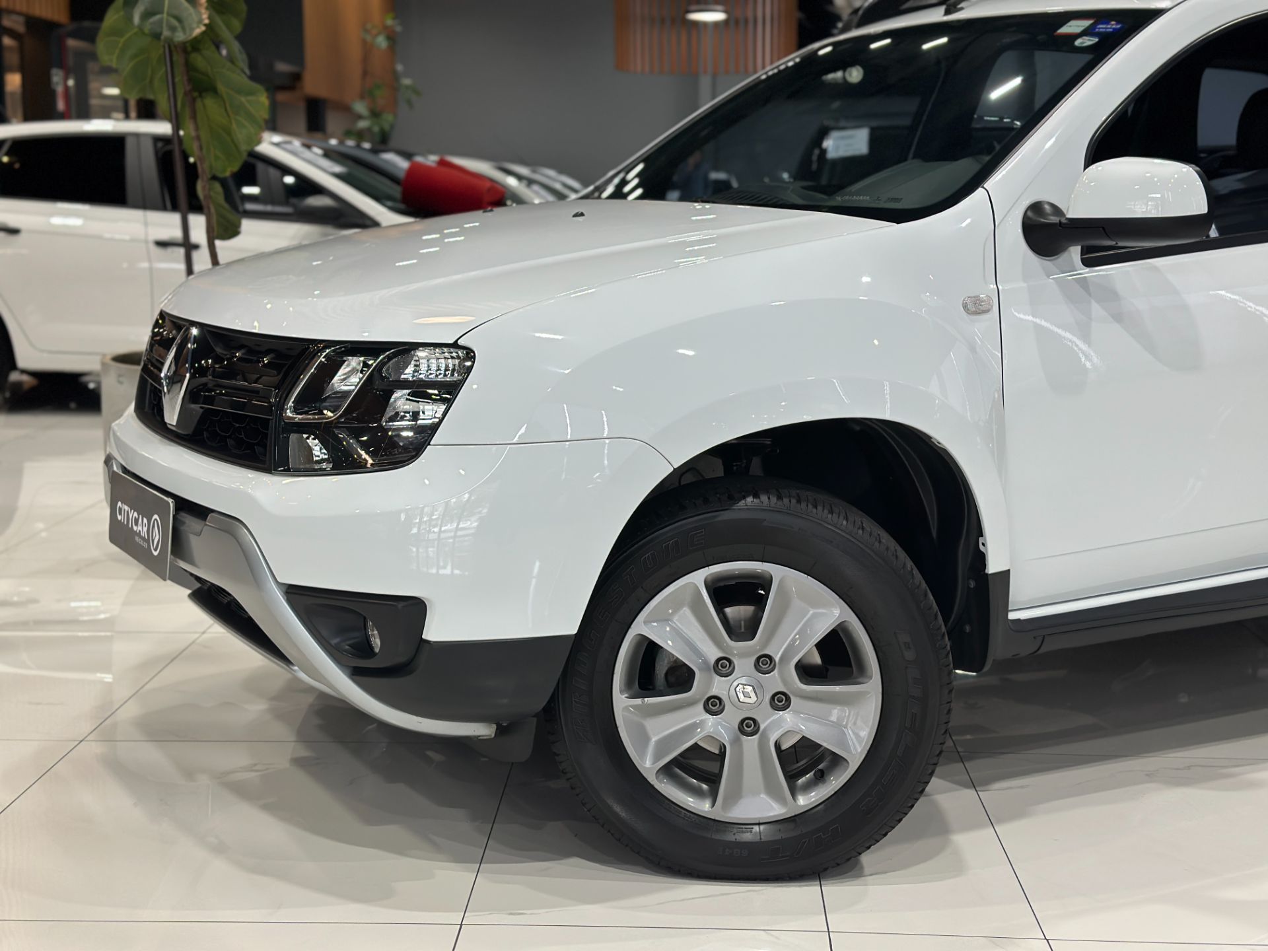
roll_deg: -0.7
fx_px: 1758
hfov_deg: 39.7
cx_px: 634
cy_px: 476
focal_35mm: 48
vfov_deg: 30.3
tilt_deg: -9.3
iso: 100
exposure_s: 1/120
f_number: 1.78
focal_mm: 6.86
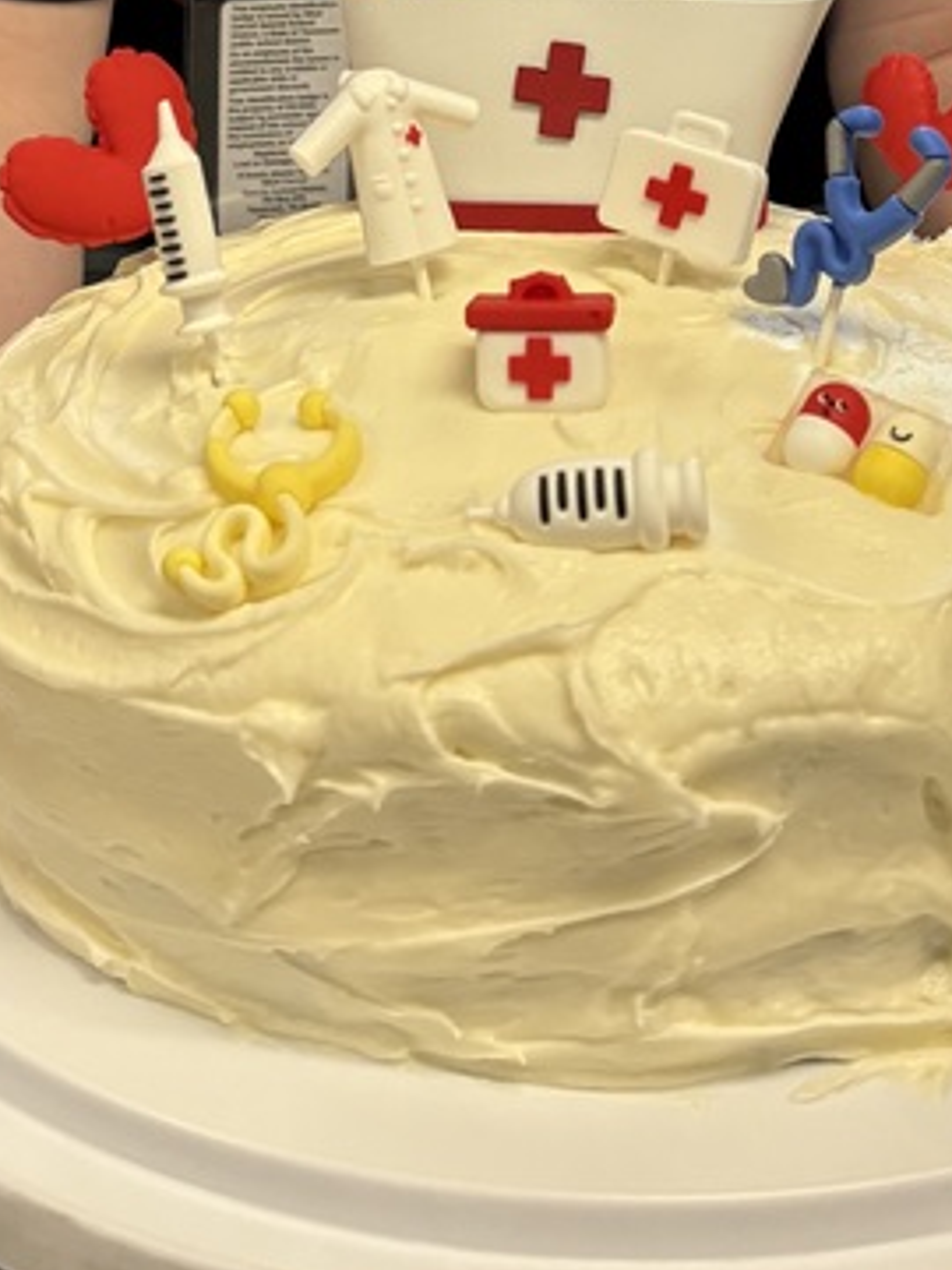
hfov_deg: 19.9
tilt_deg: -11.6
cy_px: -159
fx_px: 2714
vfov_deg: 24.4
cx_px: 409
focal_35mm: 74
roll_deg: -0.9
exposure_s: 1/120
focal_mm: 5.96
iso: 160
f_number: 1.6
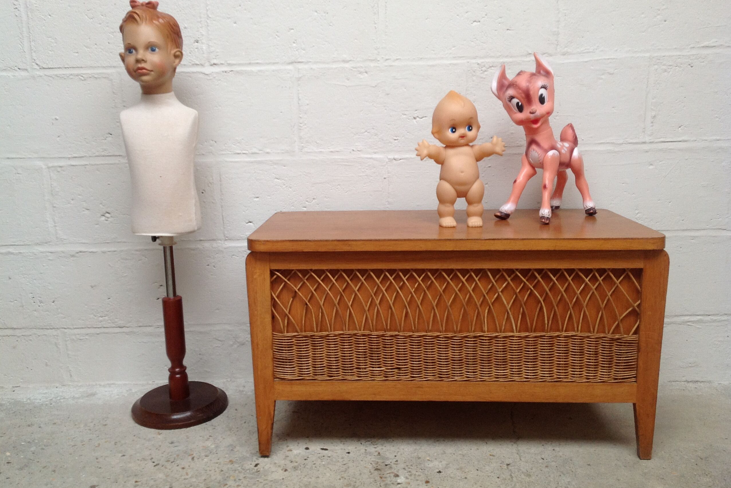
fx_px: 751
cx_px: 367
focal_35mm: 37
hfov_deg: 51.9
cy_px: 241
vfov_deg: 35.9
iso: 100
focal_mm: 4.28
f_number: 2.4
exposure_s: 1/40
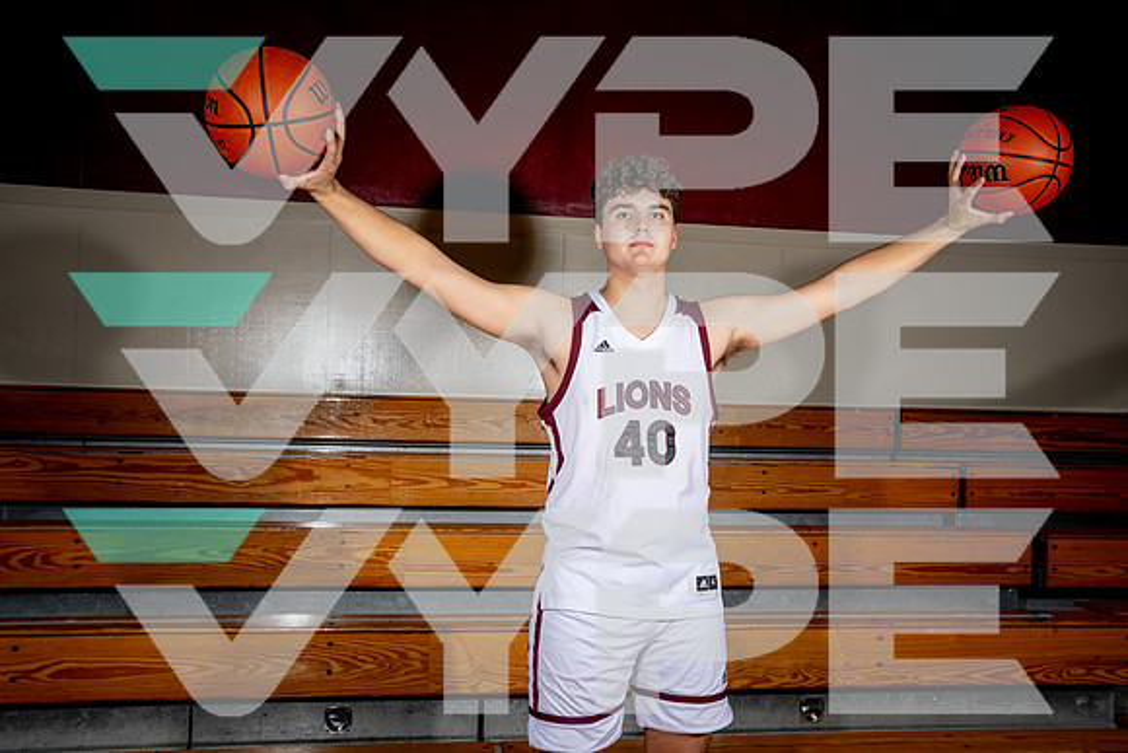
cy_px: 376
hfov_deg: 55.8
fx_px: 1066
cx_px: 564
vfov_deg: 38.9
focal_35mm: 34
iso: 100
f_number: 8
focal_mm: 34
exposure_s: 1/250
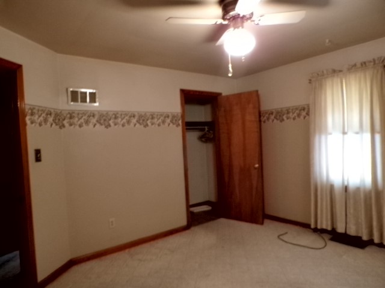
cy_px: 144
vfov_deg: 56.8
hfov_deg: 71.6
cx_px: 192
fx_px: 267
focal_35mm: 24
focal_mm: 4.3
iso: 421
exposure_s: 1/17
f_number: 3
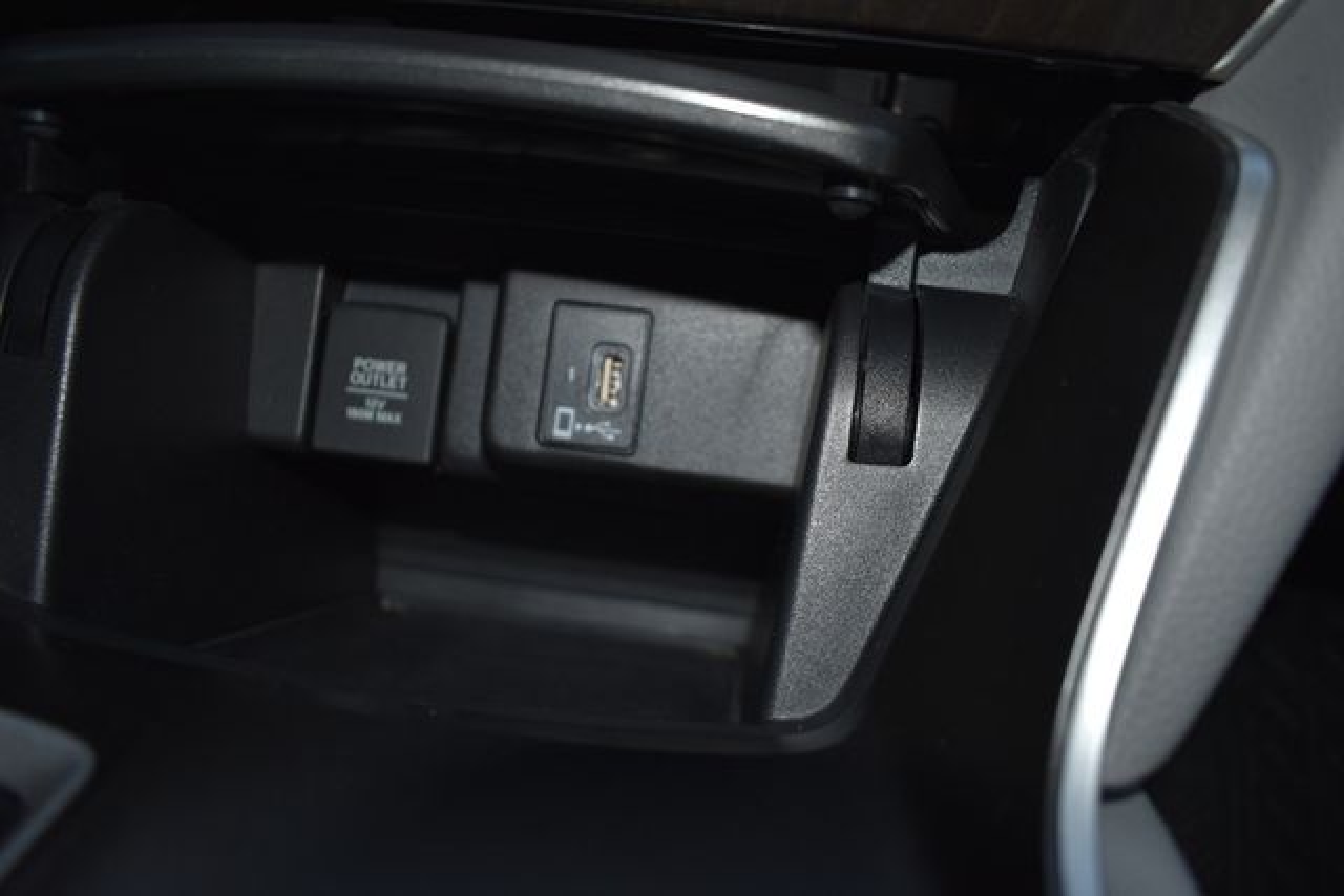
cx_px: 672
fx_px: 1008
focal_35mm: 27
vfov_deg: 48.0
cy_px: 448
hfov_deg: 67.4
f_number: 3.5
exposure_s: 1/60
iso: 140
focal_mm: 18
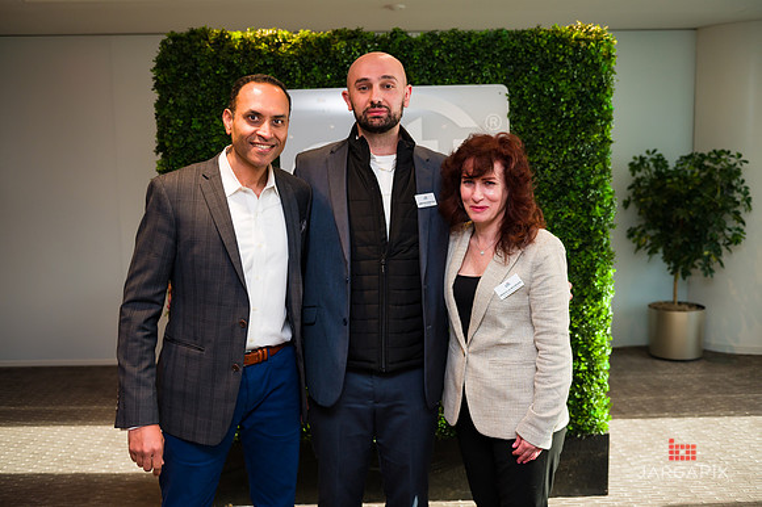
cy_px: 254
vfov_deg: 36.8
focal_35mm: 36
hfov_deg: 53.2
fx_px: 762
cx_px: 381
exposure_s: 1/250
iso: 640
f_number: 4
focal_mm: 36
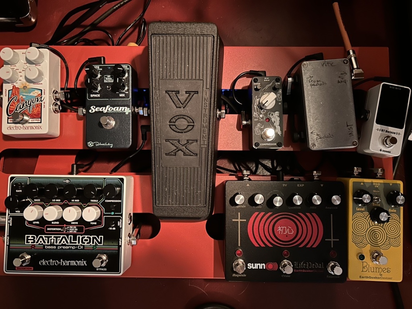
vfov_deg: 53.1
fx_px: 309
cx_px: 206
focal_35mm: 26
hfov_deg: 67.3
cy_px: 154
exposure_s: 1/12
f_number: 1.5
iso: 640
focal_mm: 5.7
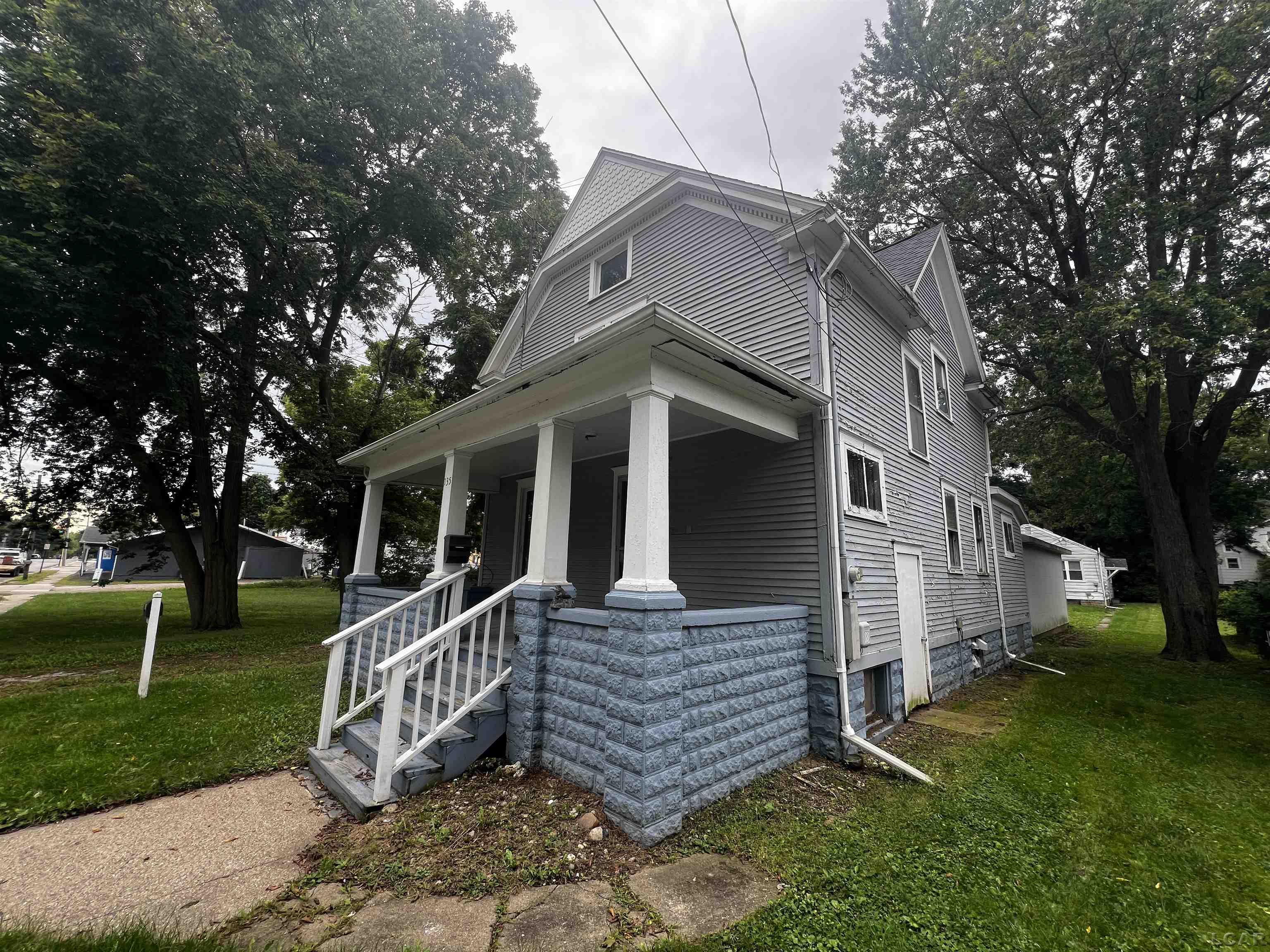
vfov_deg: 89.9
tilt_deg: +11.0
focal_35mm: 13
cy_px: 476
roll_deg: -1.1
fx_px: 477
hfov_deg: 106.2
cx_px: 635
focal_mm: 1.57
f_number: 1.8
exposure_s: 1/172
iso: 32
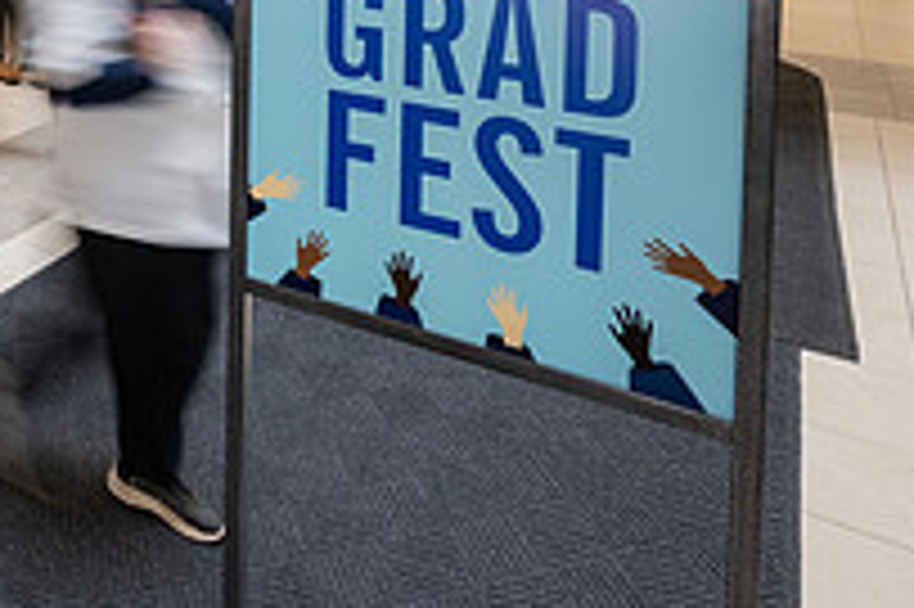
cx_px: -198
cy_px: -133
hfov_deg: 36.6
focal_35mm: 40
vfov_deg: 28.7
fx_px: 1015
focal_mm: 14
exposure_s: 1/8
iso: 200
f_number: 8
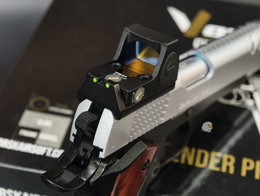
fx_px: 639
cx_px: 130
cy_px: 98
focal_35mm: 85
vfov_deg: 17.4
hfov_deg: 23.0
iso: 912
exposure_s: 1/20
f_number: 2.67
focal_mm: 22.48
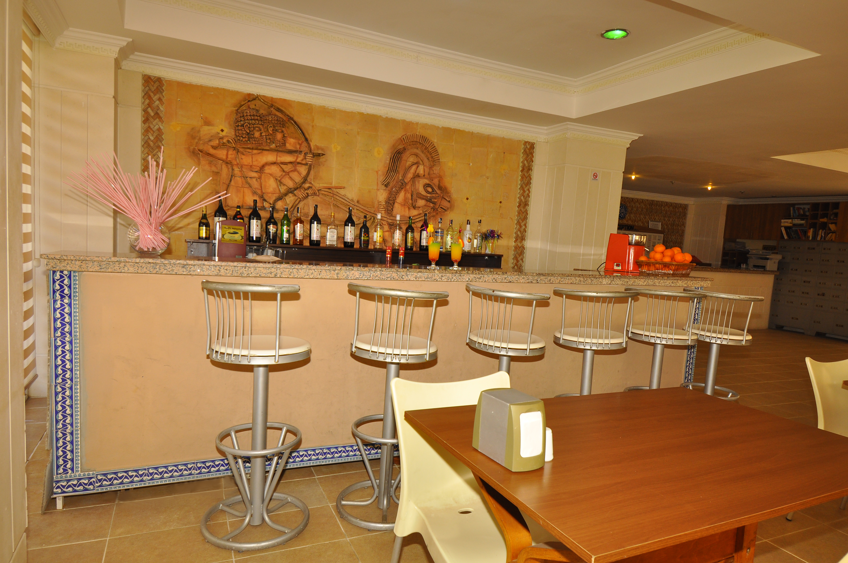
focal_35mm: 36
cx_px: 424
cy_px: 282
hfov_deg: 53.2
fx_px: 847
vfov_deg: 36.8
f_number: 5.6
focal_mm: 24
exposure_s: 1/60
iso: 320
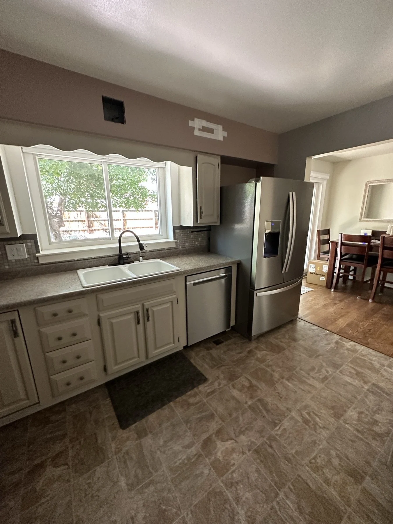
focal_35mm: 14
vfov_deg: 102.1
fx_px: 212
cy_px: 262
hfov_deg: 85.7
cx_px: 196
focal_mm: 2.22
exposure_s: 1/60
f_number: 2.2
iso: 500
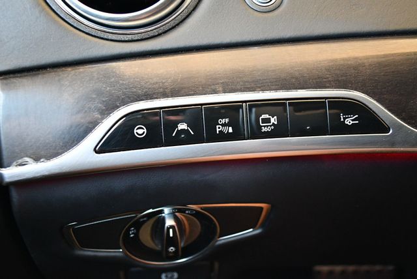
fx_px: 510
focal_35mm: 44
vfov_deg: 30.6
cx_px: 208
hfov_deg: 44.5
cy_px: 140
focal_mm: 22
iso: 2800
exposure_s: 1/125
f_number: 3.8
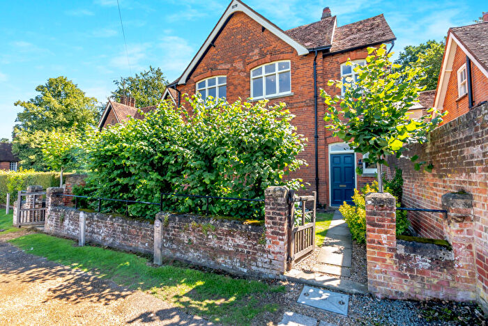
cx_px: 244
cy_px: 163
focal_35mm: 16
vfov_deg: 73.9
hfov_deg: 96.7
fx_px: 217
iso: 320
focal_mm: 16
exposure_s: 1/30
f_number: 11
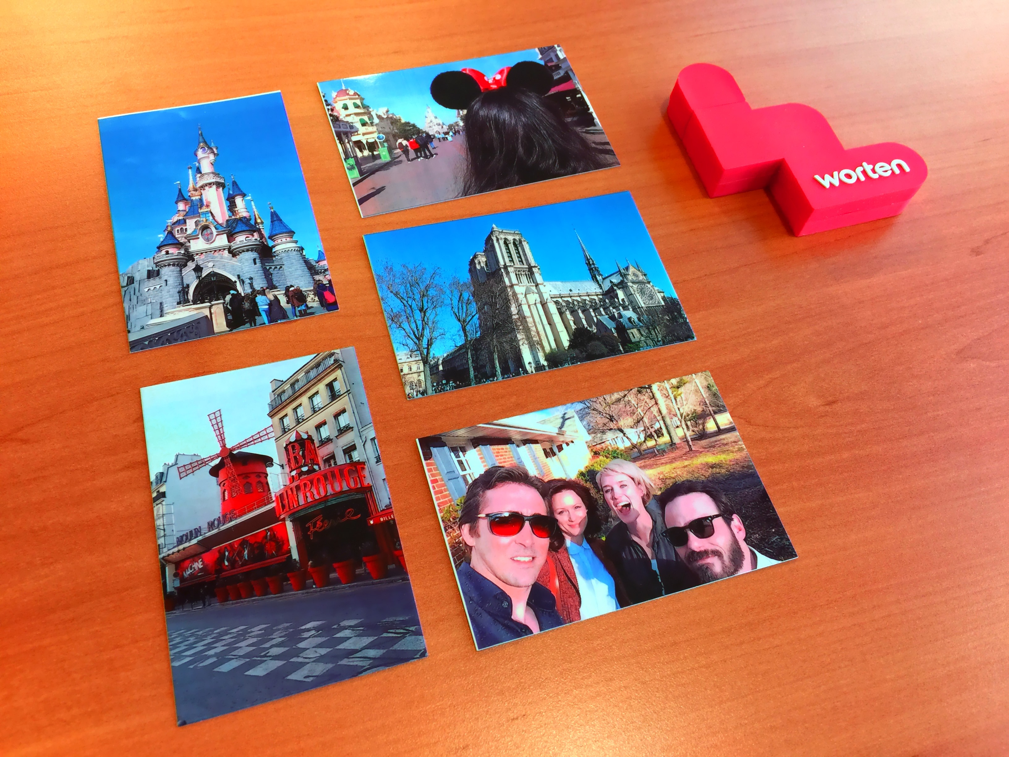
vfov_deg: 48.2
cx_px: 504
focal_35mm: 29
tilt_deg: -59.9
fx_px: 845
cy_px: 378
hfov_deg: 61.7
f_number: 2.2
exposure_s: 1/17
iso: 50
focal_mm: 4.15
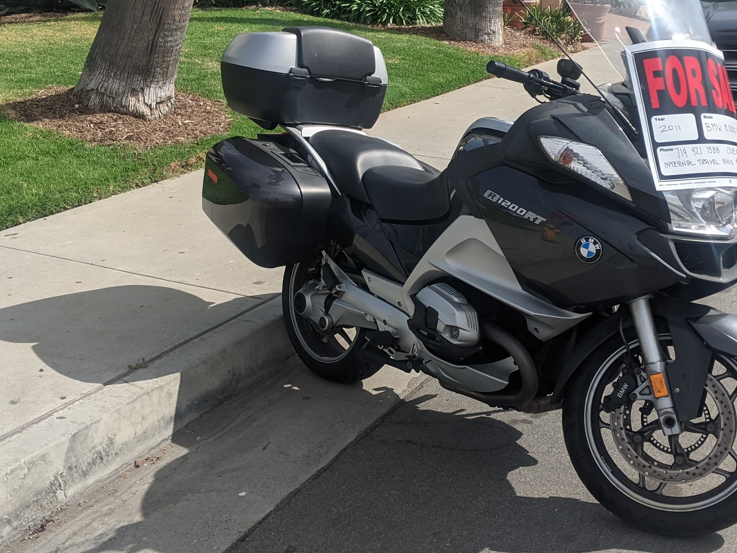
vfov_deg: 30.2
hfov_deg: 39.5
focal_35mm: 48
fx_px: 1022
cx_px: 433
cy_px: 233
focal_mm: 4.44
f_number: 1.8
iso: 48
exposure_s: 1/3906
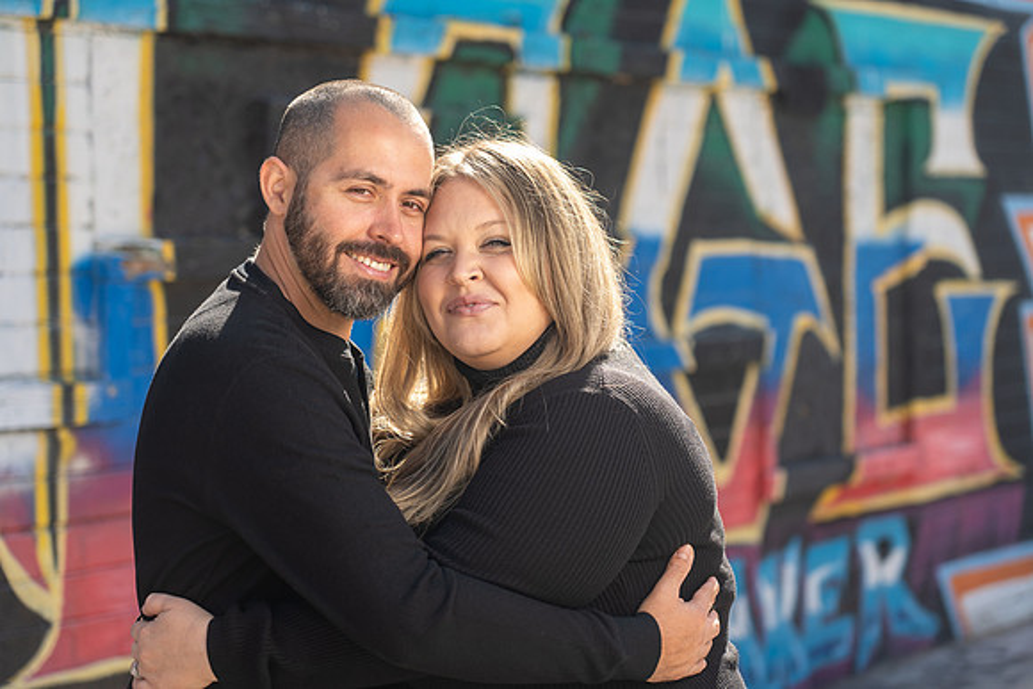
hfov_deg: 19.5
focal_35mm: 105
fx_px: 3013
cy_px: 344
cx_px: 516
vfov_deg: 13.0
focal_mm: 105
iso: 50
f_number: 4
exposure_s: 1/200
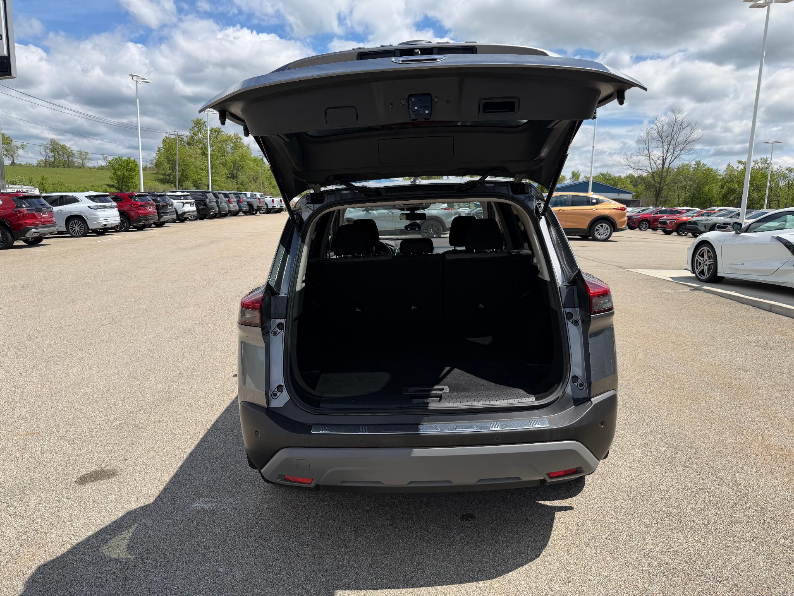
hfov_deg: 71.6
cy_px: 298
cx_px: 397
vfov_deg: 56.8
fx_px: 550
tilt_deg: -8.9
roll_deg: -0.5
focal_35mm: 24
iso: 80
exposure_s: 1/4405
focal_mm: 6.76
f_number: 1.78
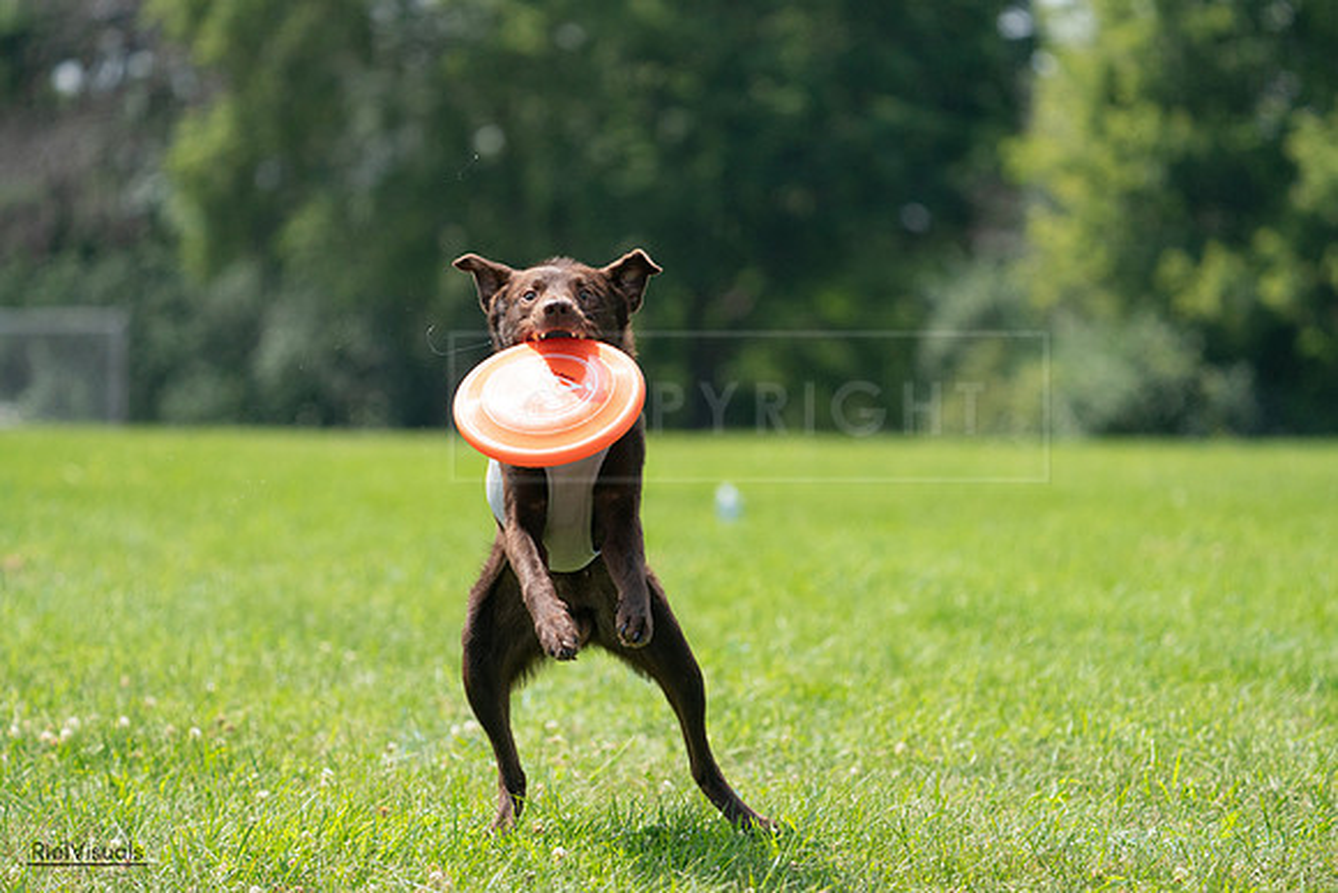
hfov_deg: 8.2
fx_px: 9368
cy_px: 446
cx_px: 669
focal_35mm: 252
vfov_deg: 5.5
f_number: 5.6
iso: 1600
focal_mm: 252
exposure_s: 1/4000
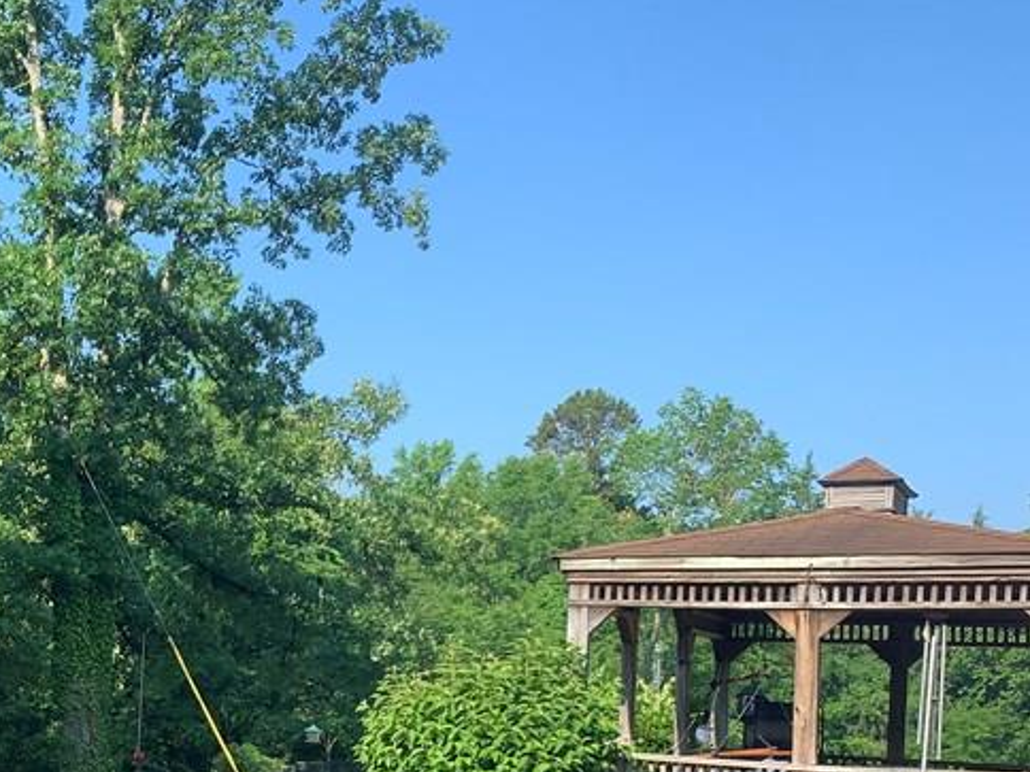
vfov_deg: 25.6
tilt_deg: -0.6
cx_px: 47
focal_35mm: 55
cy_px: 710
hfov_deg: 32.6
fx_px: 1637
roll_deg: -3.7
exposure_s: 1/789
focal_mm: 4.25
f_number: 1.8
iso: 25
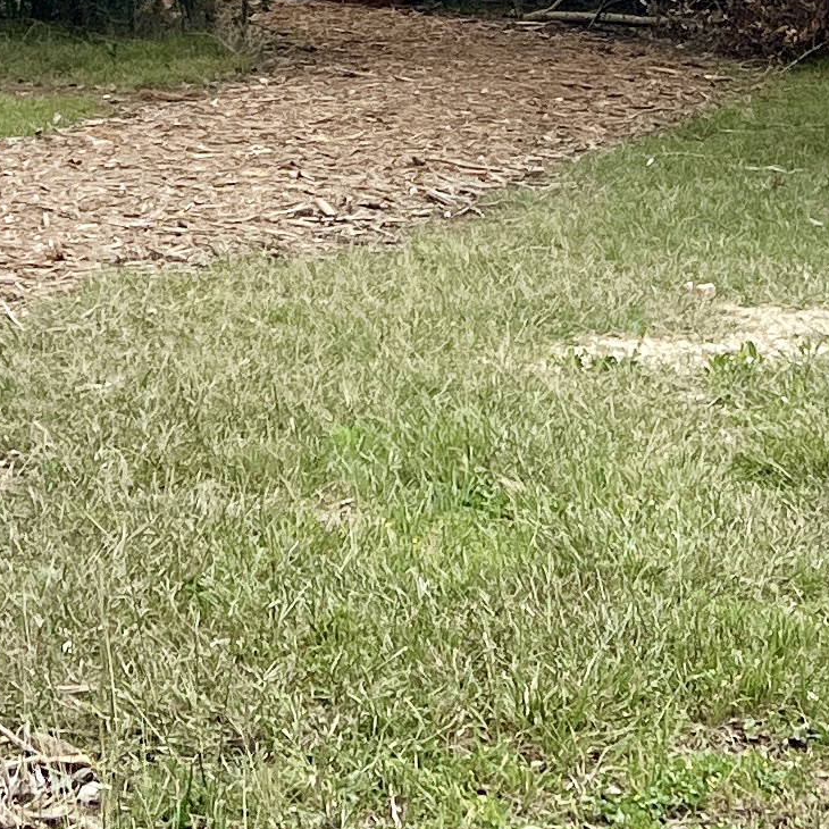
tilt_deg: +9.6
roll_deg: -0.1
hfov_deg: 13.7
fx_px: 3441
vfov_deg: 12.1
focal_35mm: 127
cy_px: -854
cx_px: 351
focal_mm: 5.7
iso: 50
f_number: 1.5
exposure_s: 1/6993
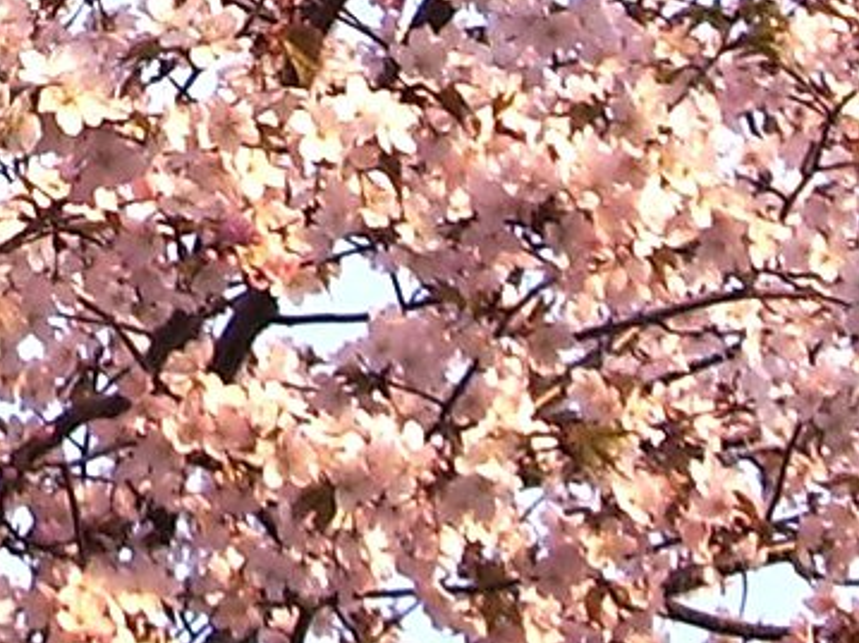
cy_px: -636
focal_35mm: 234
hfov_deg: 8.2
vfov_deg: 6.2
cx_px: -708
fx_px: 5805
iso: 50
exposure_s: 1/100
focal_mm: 6.8
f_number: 4.6
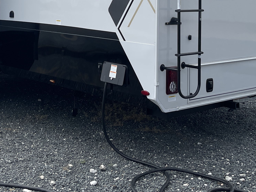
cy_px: -33
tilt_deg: +0.7
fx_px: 503
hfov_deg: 28.3
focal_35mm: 68
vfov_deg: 20.3
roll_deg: -0.7
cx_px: 82
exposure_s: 1/4525
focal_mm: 5.1
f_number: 1.6
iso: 32
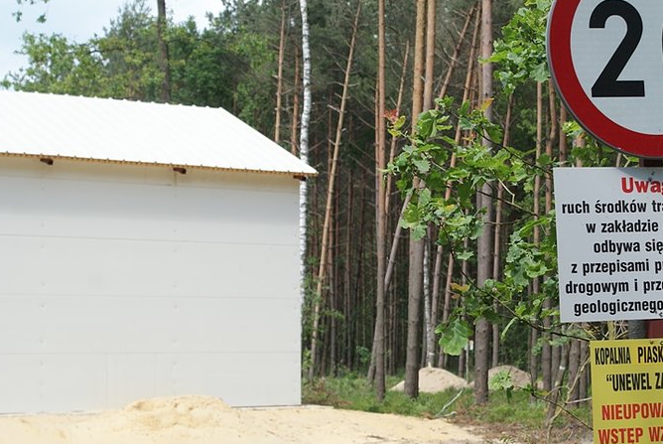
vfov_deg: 13.6
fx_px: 1862
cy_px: 186
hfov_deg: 20.1
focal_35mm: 101
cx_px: 438
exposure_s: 1/125
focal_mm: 50
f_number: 7.1
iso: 100
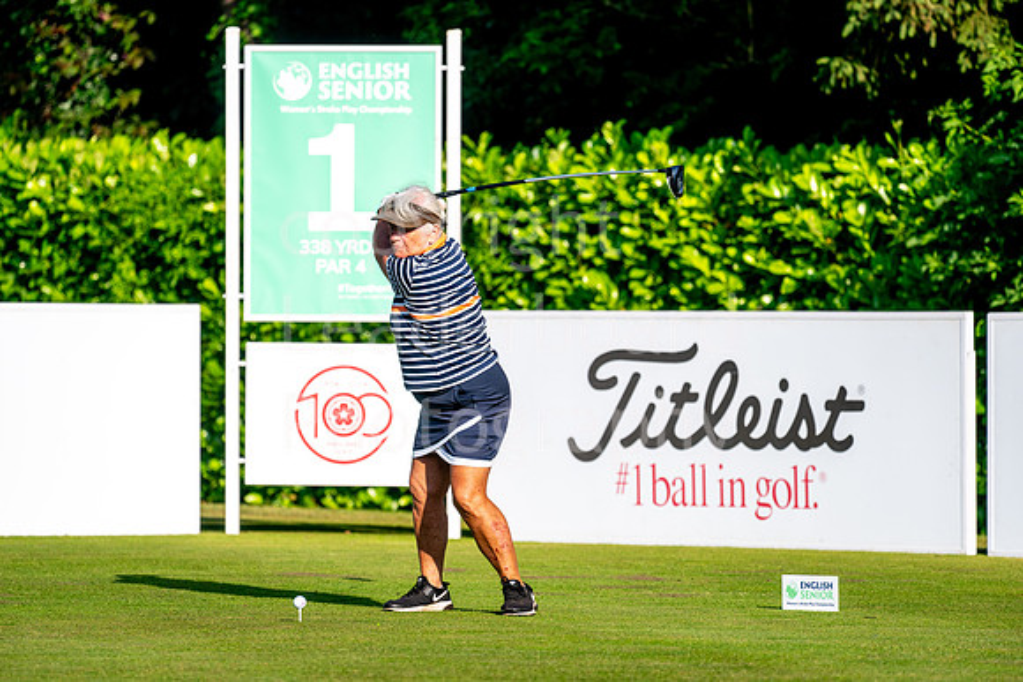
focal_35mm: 300
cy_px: 341
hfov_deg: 6.9
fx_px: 8527
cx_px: 512
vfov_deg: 4.6
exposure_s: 1/2000
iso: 200
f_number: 5
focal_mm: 300
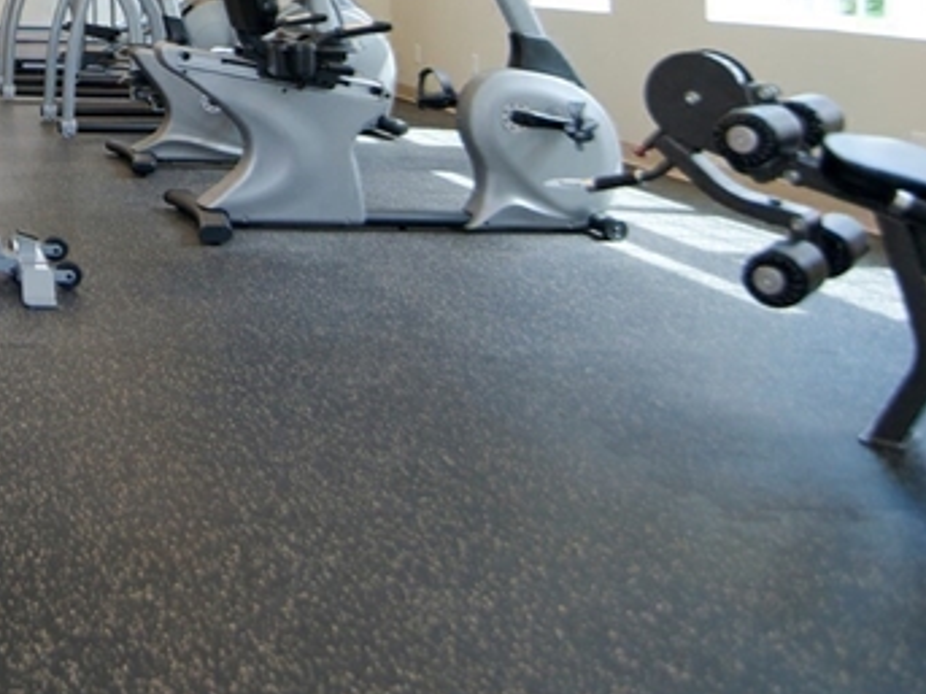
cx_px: -51
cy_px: -120
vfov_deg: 27.9
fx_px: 1230
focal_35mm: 46
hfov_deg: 36.1
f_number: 2.8
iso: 800
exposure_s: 1/320
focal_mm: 16
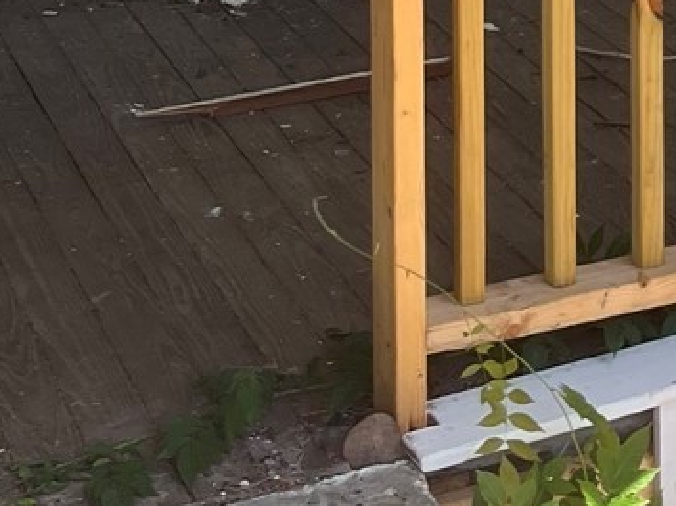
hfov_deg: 16.0
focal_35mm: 118
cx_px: 846
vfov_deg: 11.2
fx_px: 2302
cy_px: -560
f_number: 1.6
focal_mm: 5.1
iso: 50
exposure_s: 1/787
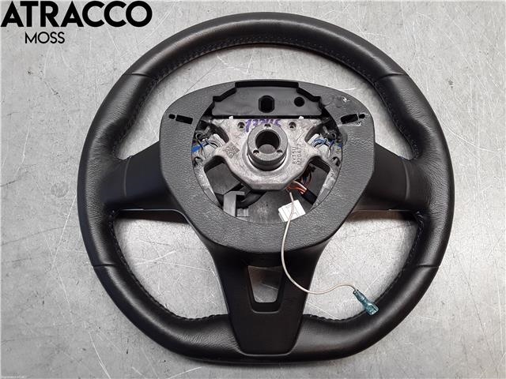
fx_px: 409
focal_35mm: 28
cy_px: 190
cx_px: 253
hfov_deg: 63.4
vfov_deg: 49.7
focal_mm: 2.91
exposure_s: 1/50
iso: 50
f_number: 1.9
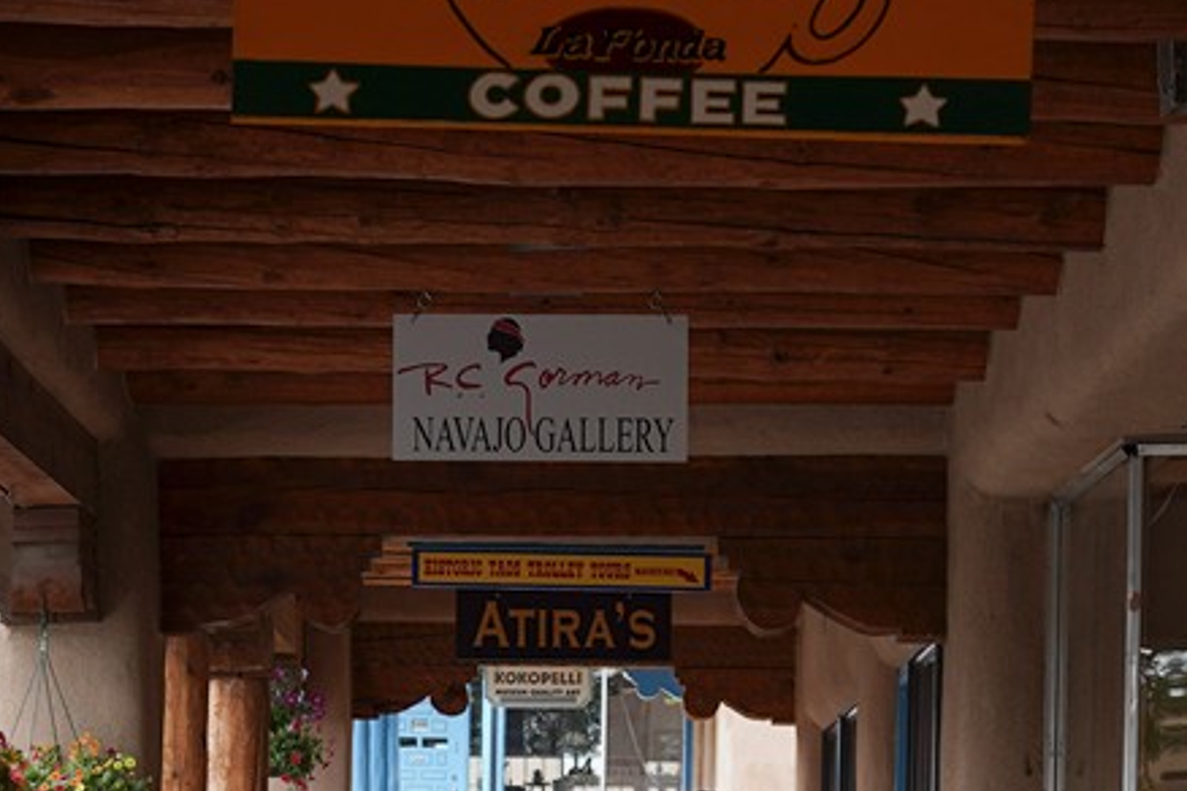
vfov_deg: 8.0
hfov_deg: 12.2
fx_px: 5572
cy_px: 1097
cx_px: 553
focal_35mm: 169
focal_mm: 37
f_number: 5.6
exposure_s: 1/100
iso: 200
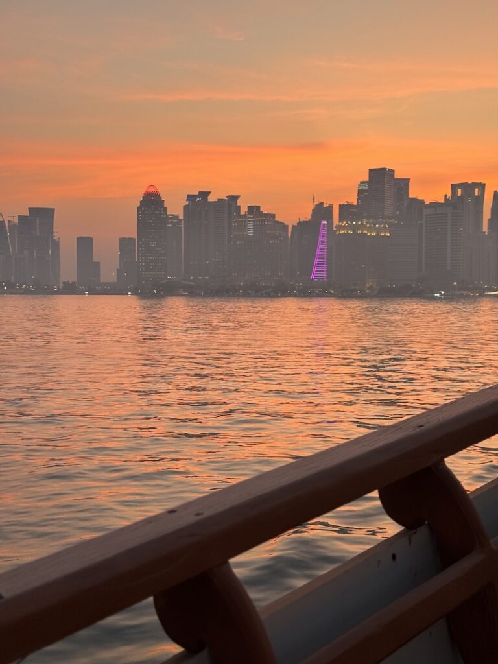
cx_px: 249
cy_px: 332
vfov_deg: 39.7
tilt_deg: -0.1
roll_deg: -2.3
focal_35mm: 48
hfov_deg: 30.3
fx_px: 921
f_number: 1.78
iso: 100
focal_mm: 6.76
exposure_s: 1/75
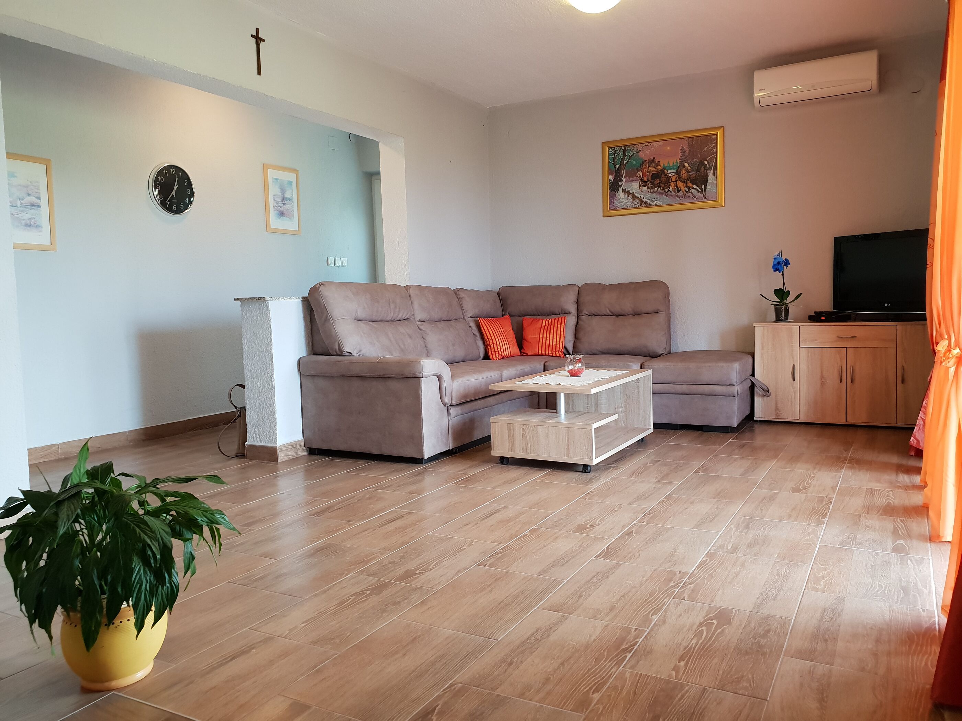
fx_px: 723
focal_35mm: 26
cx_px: 481
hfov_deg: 67.3
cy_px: 360
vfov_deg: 53.1
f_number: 2.4
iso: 250
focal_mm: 4.3
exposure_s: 1/50
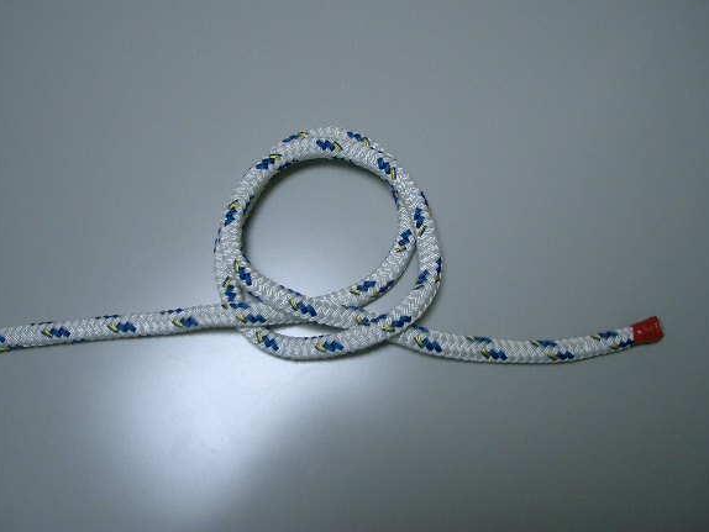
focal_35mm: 39
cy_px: 237
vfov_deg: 36.8
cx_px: 330
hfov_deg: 47.8
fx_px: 799
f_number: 2.6
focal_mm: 5.8
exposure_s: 1/50
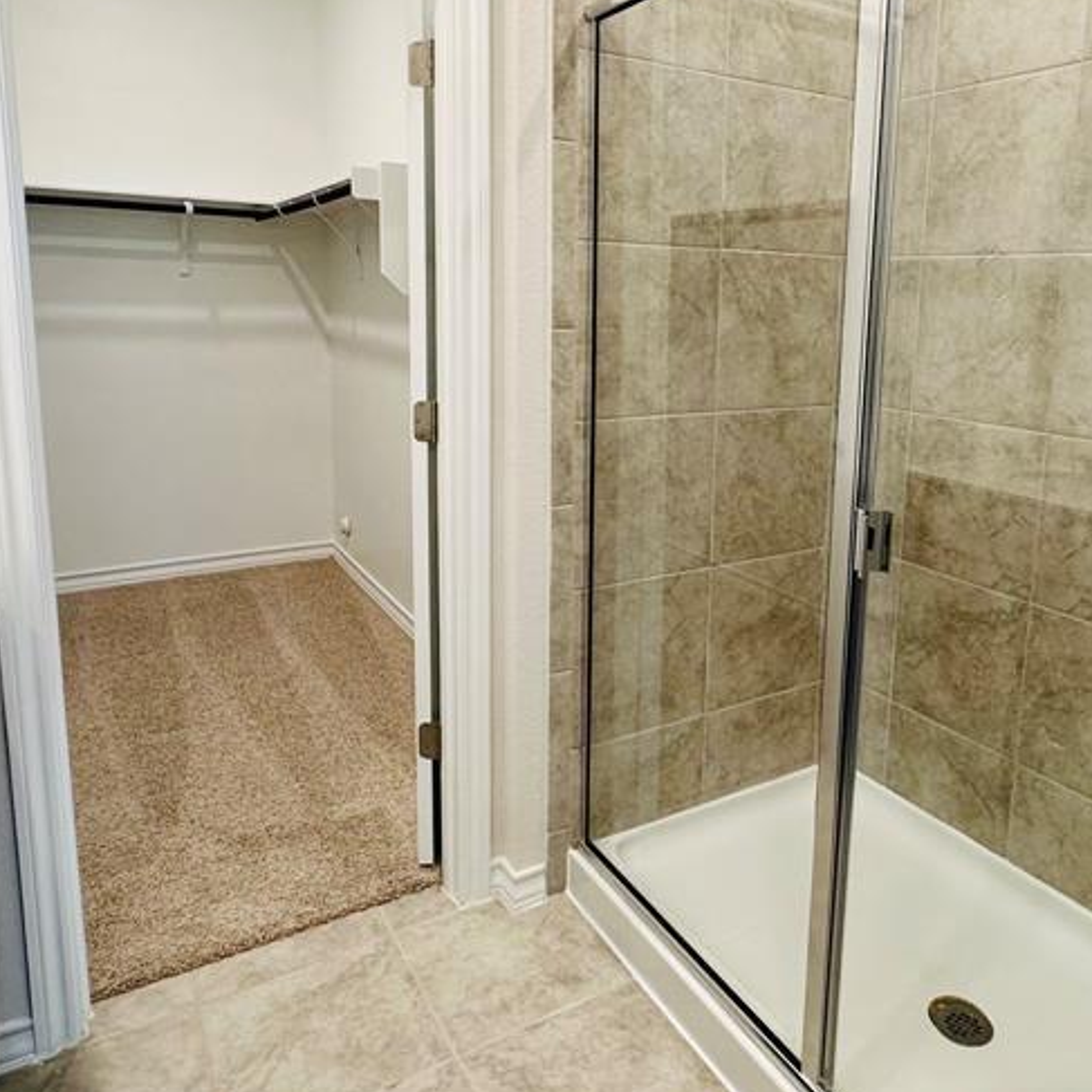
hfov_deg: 60.3
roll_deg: -1.4
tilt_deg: -9.9
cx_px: 668
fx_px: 928
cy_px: 442
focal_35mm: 26
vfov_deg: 60.5
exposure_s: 1/120
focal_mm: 2.22
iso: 200
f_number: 2.2
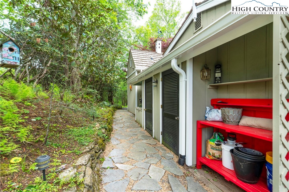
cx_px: 144
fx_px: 128
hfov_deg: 96.7
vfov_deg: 73.7
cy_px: 96
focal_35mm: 16
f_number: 6.3
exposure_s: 1/2000
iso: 100
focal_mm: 16
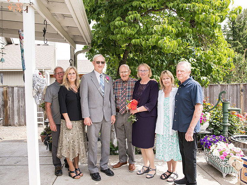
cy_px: 91
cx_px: 123
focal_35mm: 28
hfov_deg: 63.5
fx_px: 200
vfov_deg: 49.7
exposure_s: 1/500
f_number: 5
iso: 400
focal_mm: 24
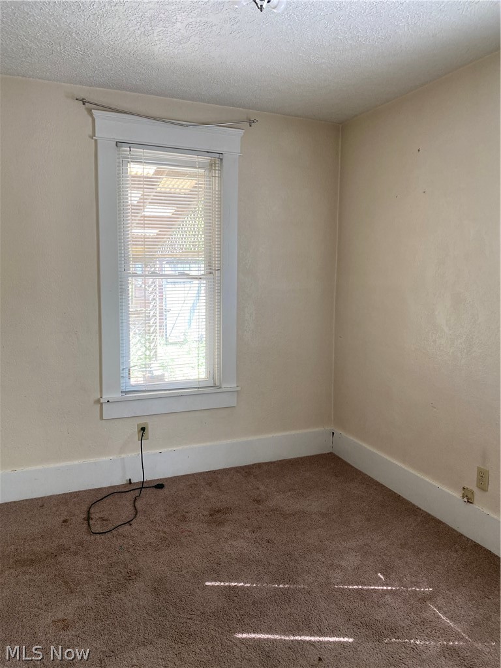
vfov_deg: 67.3
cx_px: 250
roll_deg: -1.1
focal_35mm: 26
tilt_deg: -6.6
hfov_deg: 53.1
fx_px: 502
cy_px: 334
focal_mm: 4.25
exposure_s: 1/113
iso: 125
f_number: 1.8
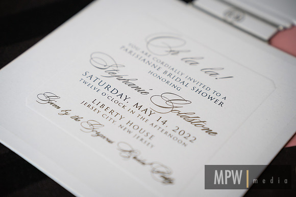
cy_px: 98
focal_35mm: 75
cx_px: 148
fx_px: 617
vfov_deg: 18.2
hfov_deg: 27.0
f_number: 4
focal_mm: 75
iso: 125
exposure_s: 1/125
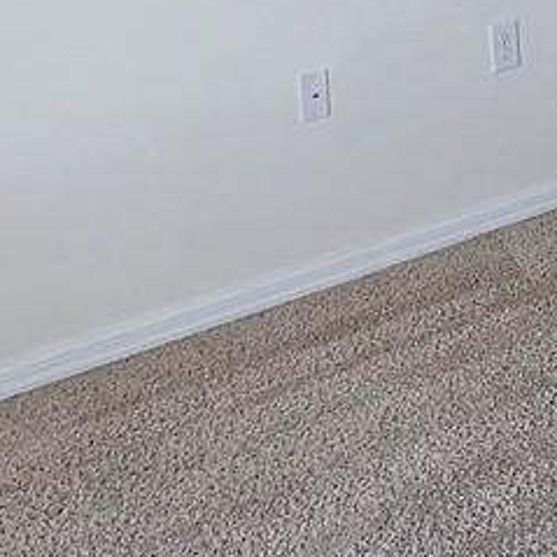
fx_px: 1402
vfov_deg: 19.9
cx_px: 834
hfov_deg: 19.6
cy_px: -235
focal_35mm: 77
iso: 40
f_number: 2.2
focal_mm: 1.7
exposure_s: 1/60
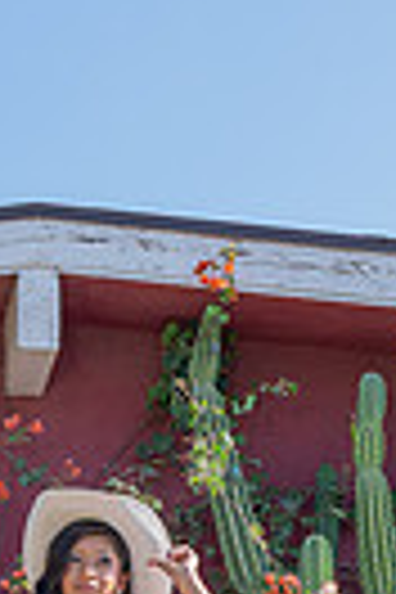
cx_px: -164
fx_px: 2607
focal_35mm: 158
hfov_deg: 8.5
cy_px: 882
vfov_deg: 12.4
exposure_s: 1/200
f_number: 6.3
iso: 125
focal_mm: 31
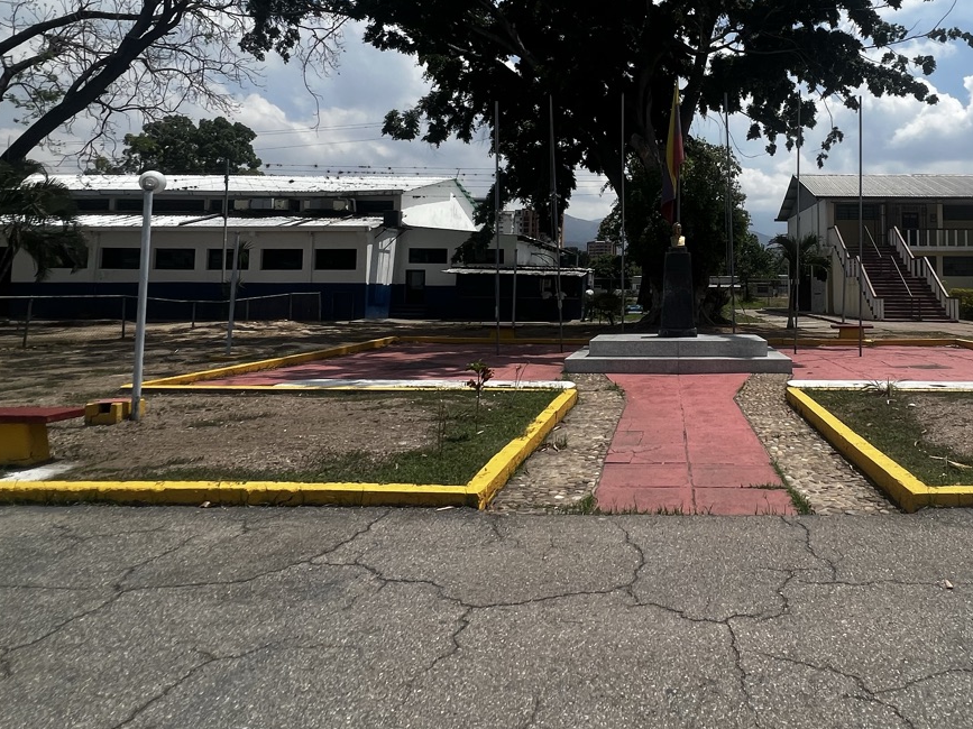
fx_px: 675
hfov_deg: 69.2
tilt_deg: +3.3
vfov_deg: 55.6
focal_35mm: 24
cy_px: 240
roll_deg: +0.3
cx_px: 661
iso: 32
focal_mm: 1.57
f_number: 1.8
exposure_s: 1/2421
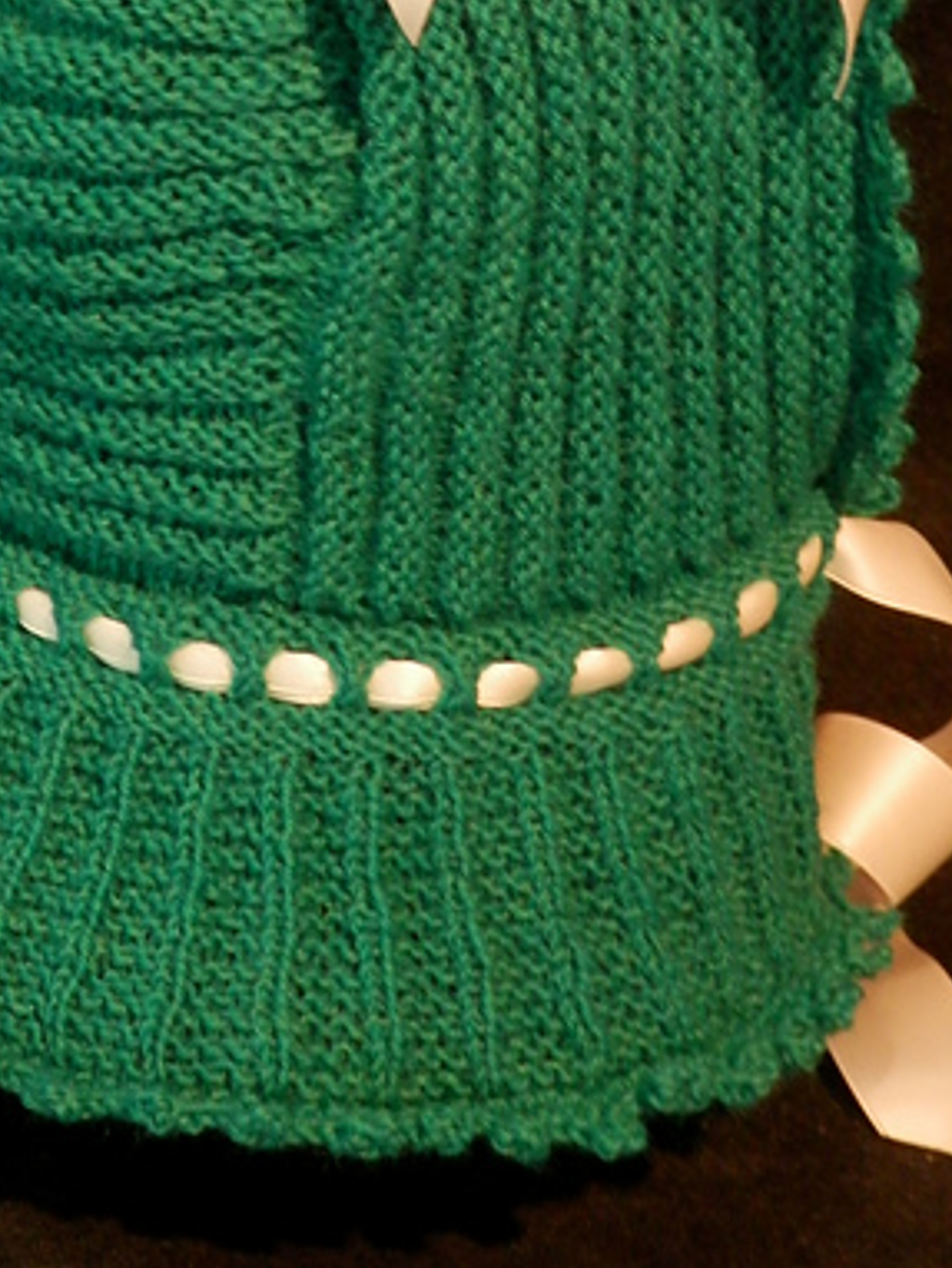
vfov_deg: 23.4
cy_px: 239
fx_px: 3004
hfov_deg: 18.0
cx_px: 322
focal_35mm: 82
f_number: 4
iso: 320
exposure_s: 1/10
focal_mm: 8.9
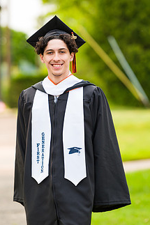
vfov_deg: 9.2
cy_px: 118
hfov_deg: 6.2
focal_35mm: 223
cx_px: 69
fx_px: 1395
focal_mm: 160
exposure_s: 1/640
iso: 200
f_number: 3.2
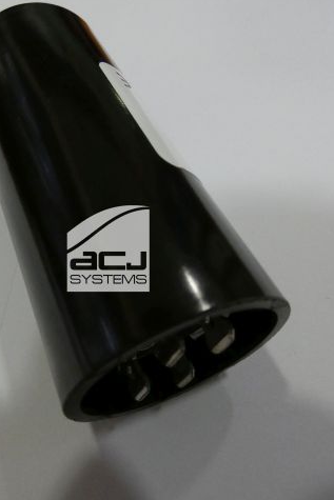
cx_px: 109
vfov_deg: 65.5
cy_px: 248
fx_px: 389
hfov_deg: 45.7
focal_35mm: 28
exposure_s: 1/60
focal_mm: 3.6
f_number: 3.2
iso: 500
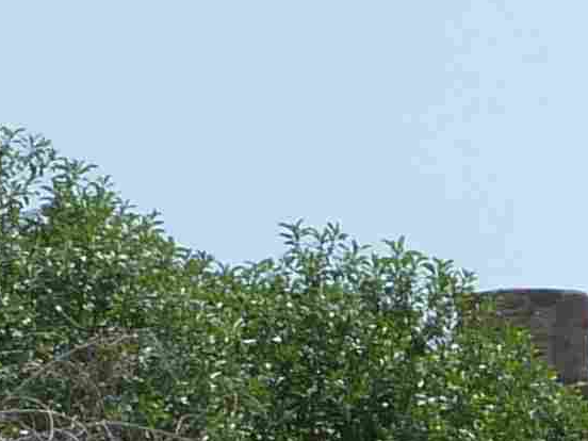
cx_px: 1502
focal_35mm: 416
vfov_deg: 3.6
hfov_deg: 4.6
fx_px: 7066
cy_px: 301
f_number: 5.6
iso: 125
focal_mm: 10.3
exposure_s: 1/400
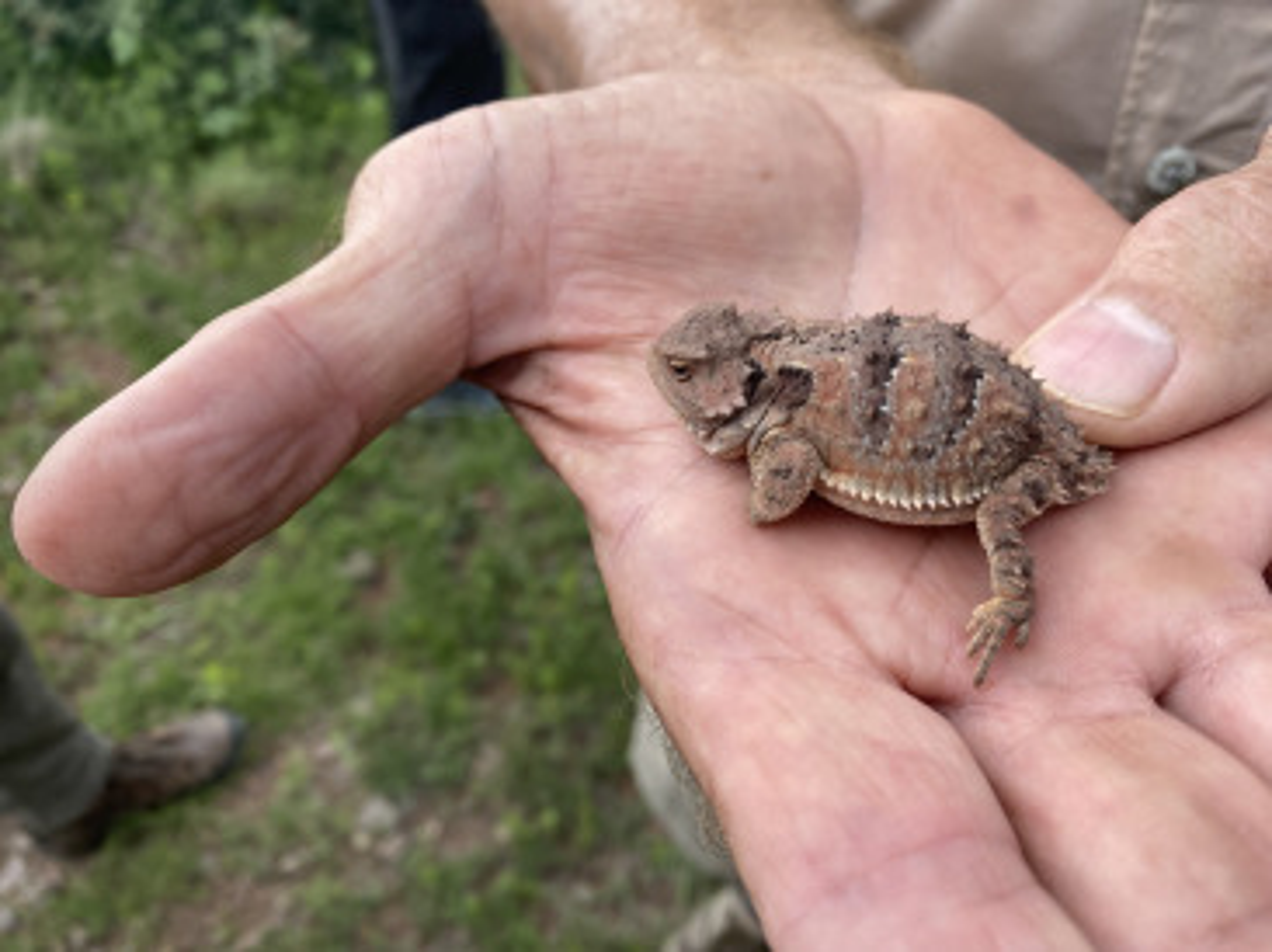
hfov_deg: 67.3
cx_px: 636
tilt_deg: -43.5
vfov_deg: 53.0
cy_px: 476
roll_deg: +3.8
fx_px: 955
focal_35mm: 26
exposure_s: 1/805
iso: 32
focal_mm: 4.25
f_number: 1.8
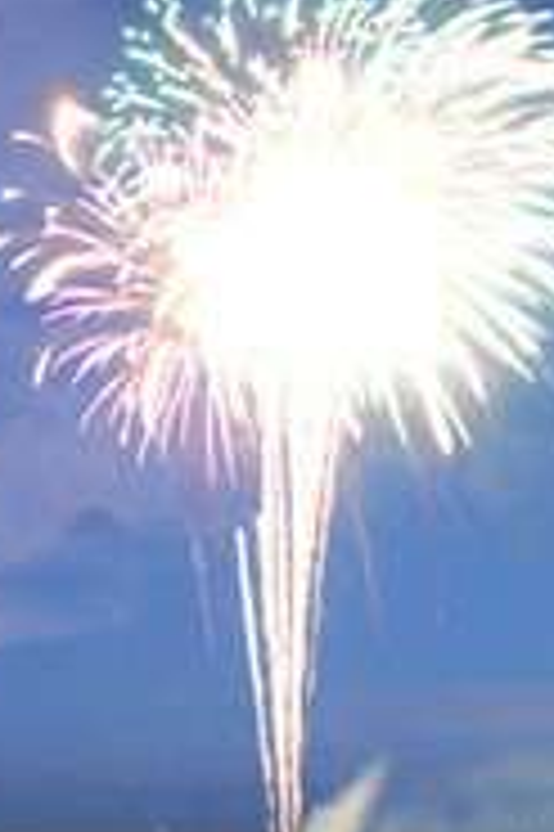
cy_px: 544
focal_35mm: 68
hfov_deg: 20.0
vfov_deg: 29.5
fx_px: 1572
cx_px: 225
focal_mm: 20
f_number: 9
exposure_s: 2.5
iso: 800
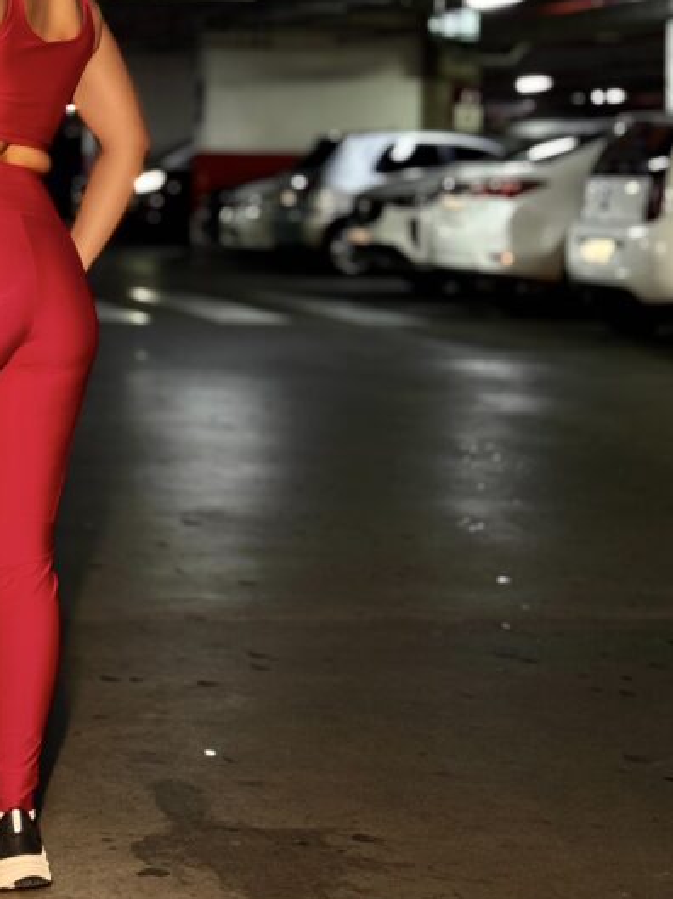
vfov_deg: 20.8
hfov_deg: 15.7
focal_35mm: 93
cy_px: 156
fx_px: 2414
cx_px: 48
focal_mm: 6.76
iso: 250
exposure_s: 1/60
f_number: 1.78
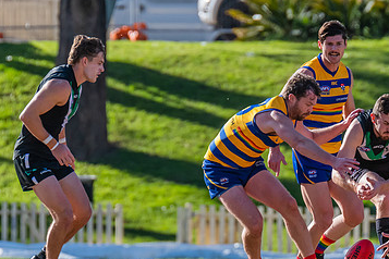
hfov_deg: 2.1
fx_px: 10686
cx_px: 377
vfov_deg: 1.4
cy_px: 143
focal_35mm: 989
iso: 800
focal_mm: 420
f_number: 6.3
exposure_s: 1/1600
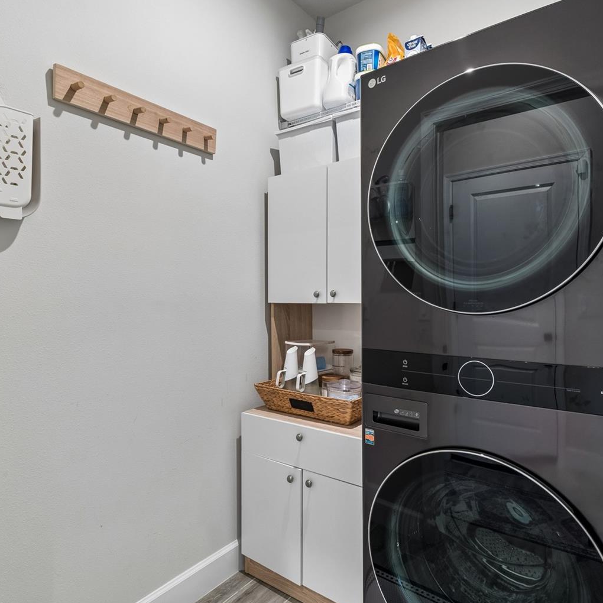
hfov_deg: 74.6
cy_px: 300
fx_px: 394
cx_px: 335
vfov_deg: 74.8
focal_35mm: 20
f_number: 7.1
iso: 100
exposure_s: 1/3.33
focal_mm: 10
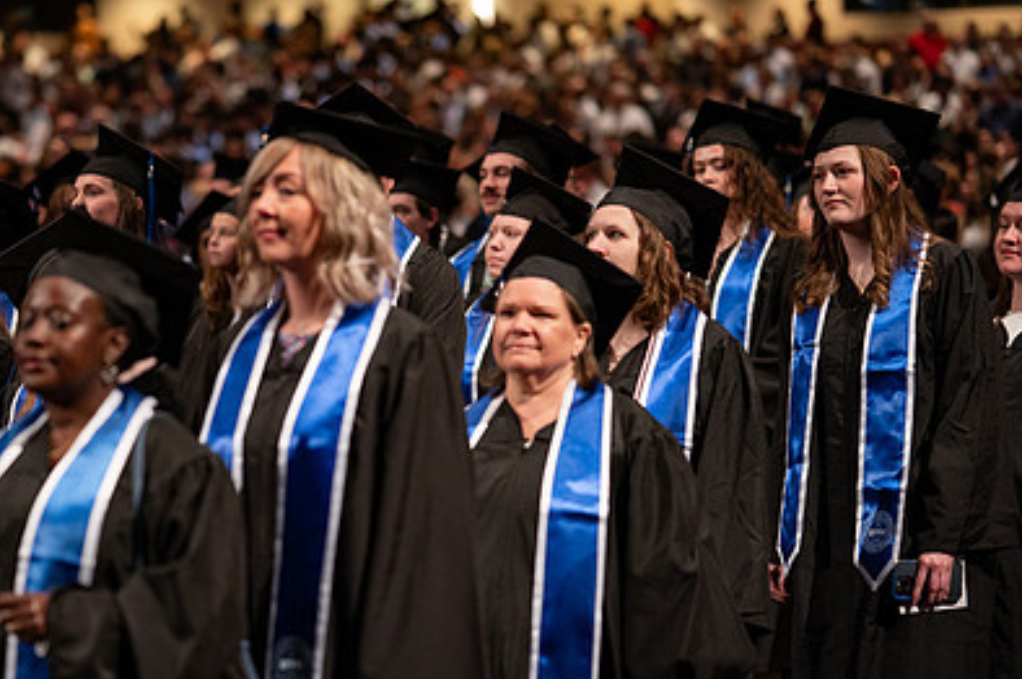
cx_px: 298
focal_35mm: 125
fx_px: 3546
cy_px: 443
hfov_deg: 16.3
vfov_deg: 10.9
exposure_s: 1/200
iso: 1250
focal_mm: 85
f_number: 1.8
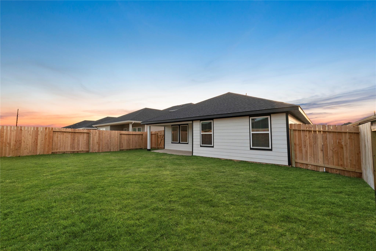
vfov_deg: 78.4
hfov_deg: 101.5
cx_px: 188
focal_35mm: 15
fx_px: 154
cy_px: 126
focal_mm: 14.7
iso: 2000
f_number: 8
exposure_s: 1/13
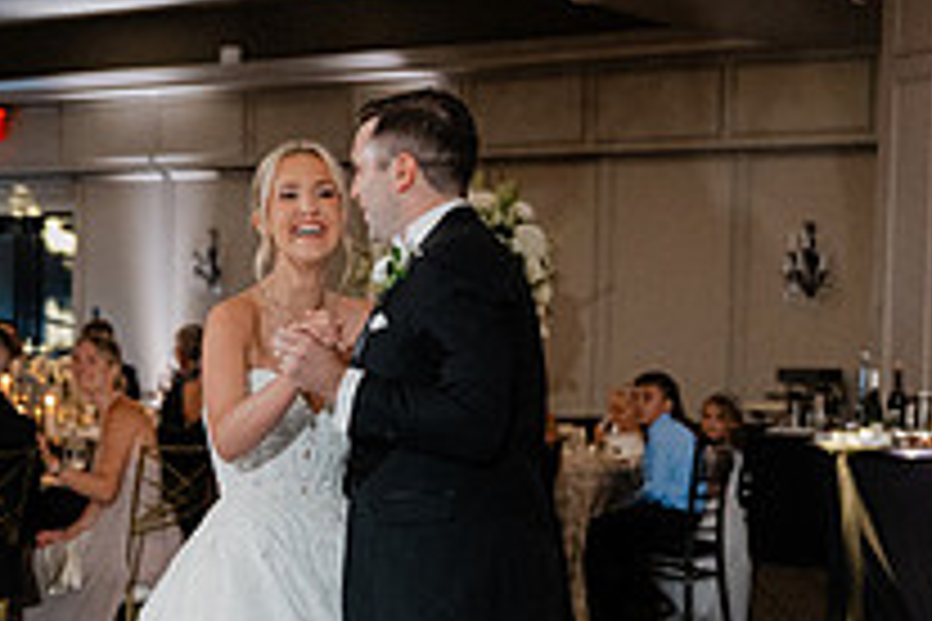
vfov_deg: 13.5
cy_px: 493
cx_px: 248
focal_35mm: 101
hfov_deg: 20.1
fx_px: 2615
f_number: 2.8
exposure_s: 1/160
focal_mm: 36
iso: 2500
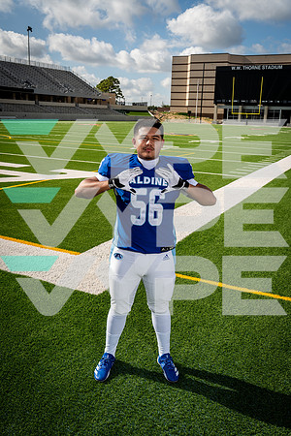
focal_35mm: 34
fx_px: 412
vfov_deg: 55.8
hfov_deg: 38.9
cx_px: 146
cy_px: 218
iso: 125
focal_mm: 34
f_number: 8
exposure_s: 1/250
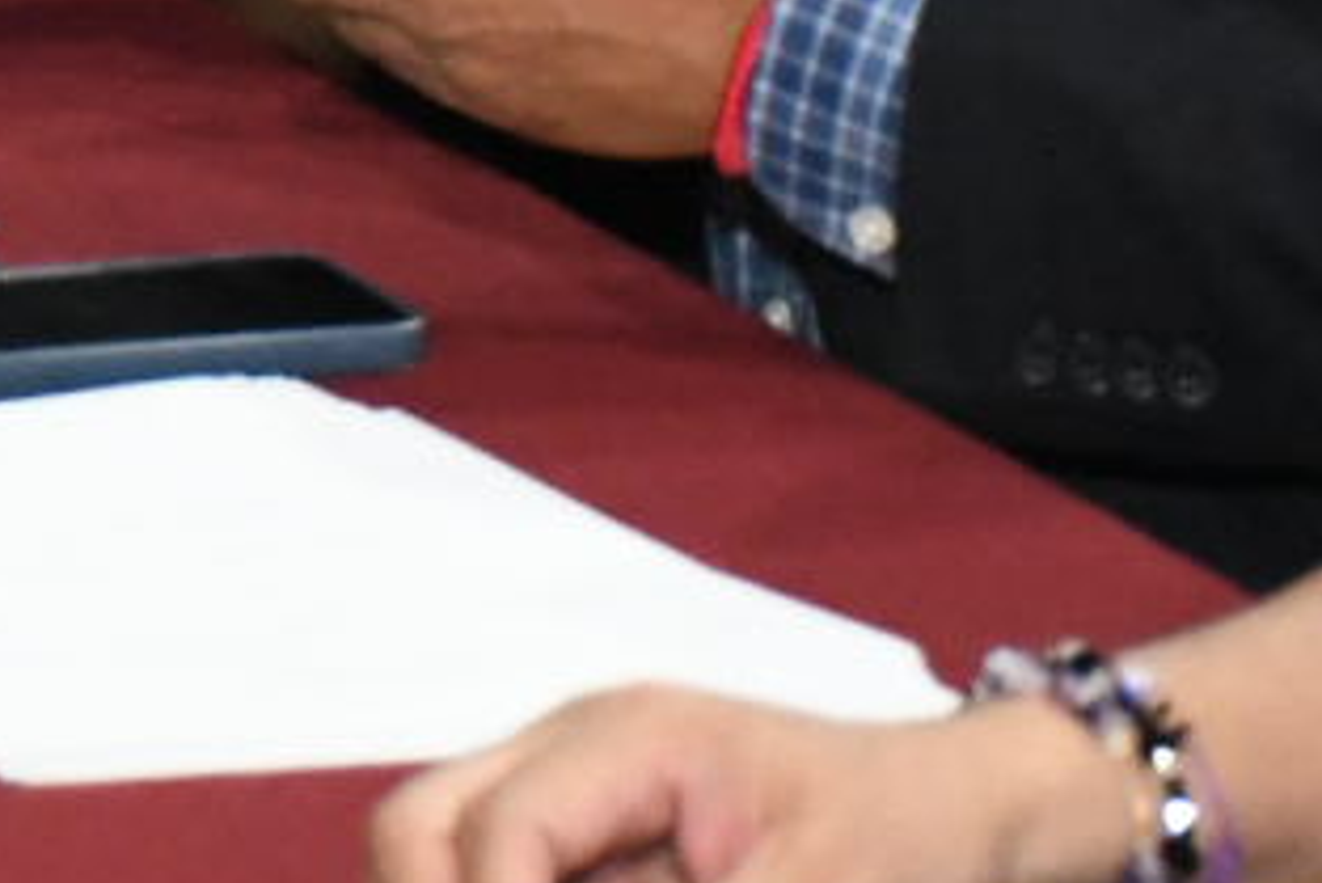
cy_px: -1175
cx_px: -1064
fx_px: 11976
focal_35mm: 326
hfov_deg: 6.2
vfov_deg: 4.1
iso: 5000
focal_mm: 42
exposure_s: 1/125
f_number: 5.6
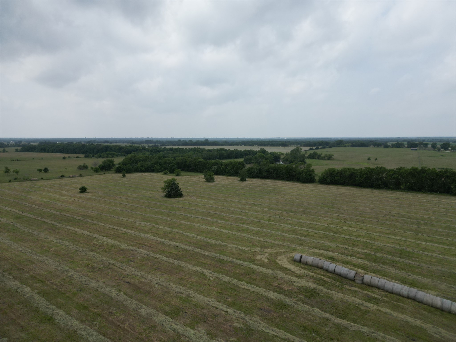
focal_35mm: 24
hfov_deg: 71.6
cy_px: 171
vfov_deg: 56.8
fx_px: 316
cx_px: 228
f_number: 1.7
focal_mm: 6.72
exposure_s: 1/3000
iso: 120
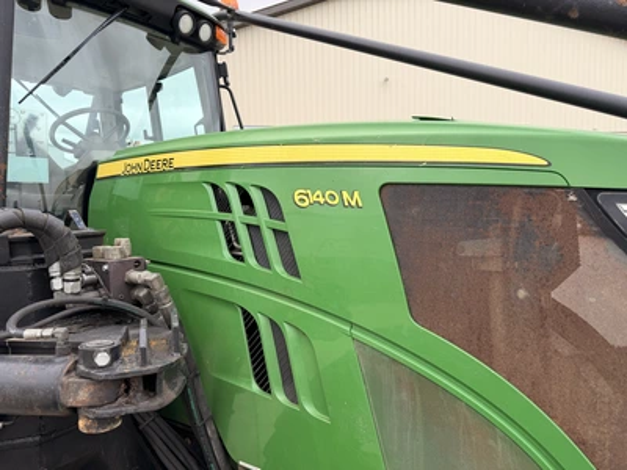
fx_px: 435
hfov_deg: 71.6
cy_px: 235
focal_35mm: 24
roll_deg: +2.3
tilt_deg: -2.8
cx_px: 314
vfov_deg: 56.8
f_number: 1.78
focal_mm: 6.76
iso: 80
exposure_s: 1/840
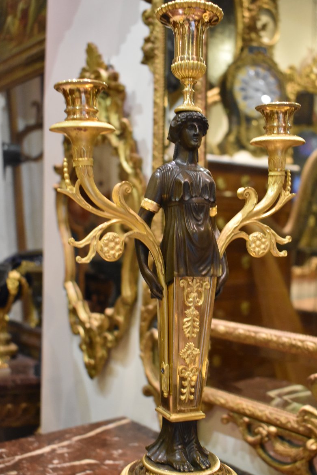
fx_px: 568
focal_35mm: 43
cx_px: 159
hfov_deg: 31.2
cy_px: 241
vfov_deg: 45.4
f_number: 4.2
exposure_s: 1/60
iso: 2800
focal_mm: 28
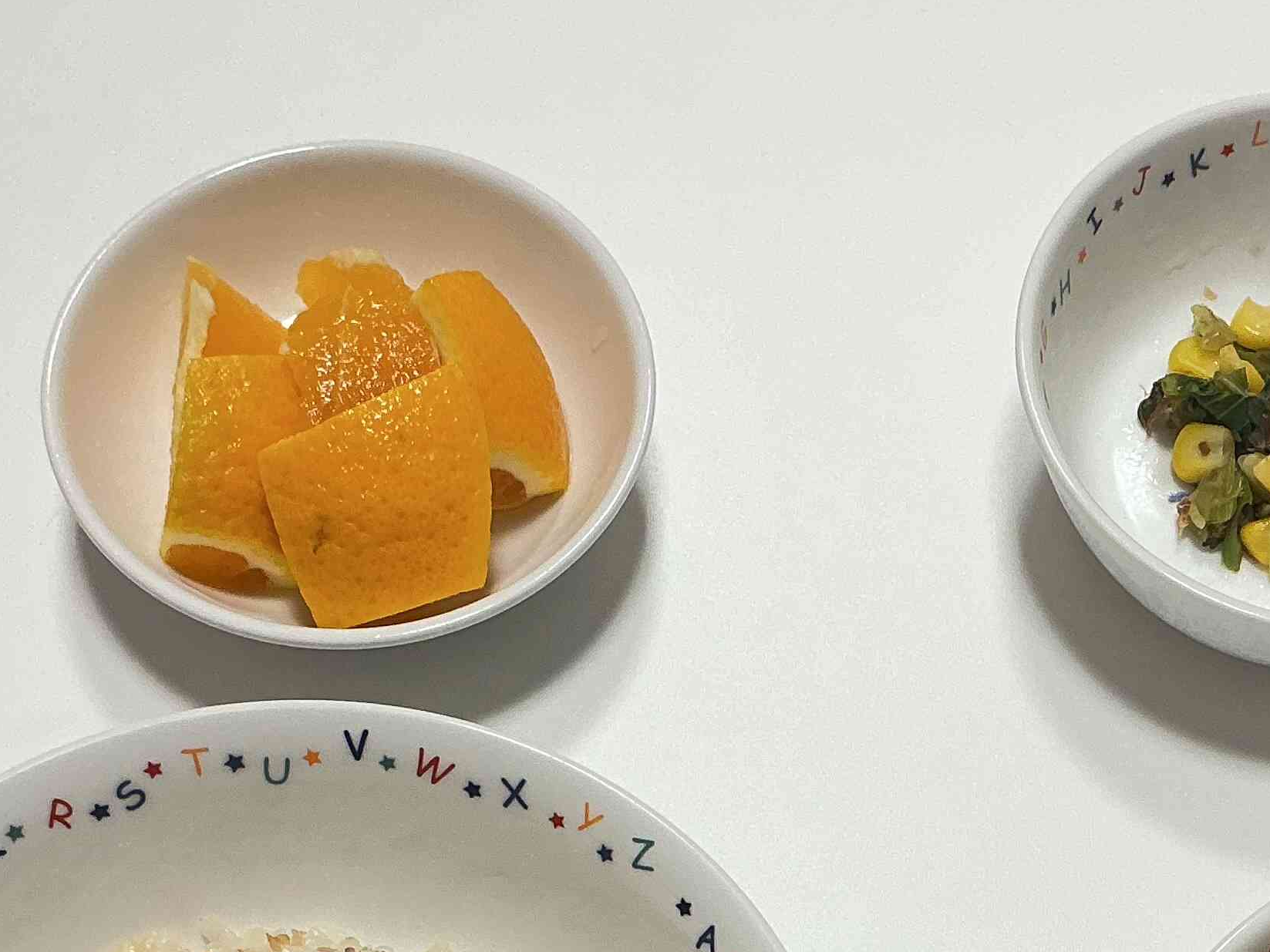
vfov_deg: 19.8
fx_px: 2605
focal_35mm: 71
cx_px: 873
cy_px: 1038
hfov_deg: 27.2
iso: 50
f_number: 1.8
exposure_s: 1/120
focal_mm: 3
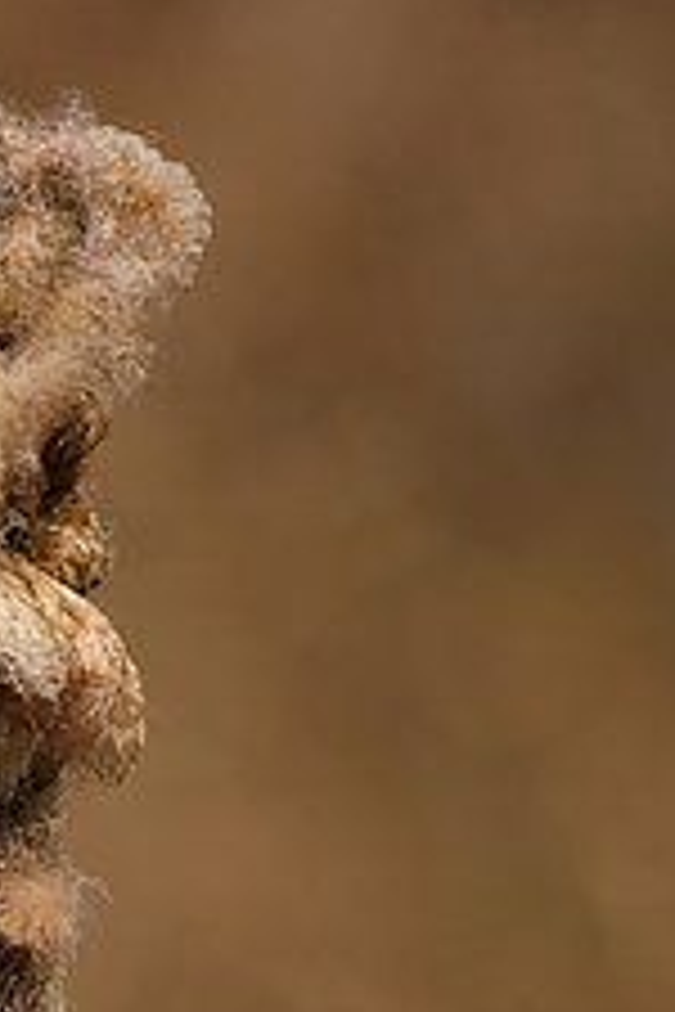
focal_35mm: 648
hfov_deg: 2.1
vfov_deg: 3.2
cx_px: -248
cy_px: 742
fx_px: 18224
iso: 200
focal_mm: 190
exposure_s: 1/1500
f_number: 5.6
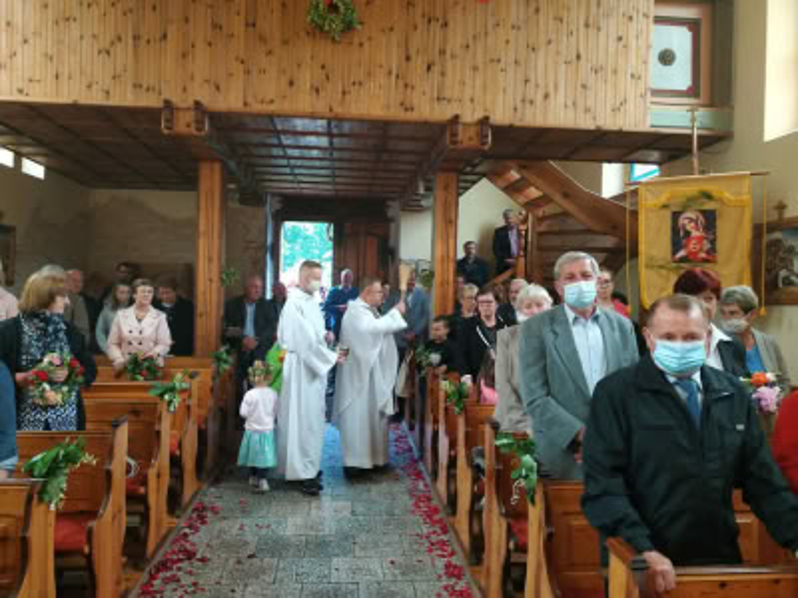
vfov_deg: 56.8
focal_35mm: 24
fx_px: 553
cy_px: 299
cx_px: 399
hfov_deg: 71.6
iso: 400
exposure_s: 1/25
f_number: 1.9
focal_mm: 3.94
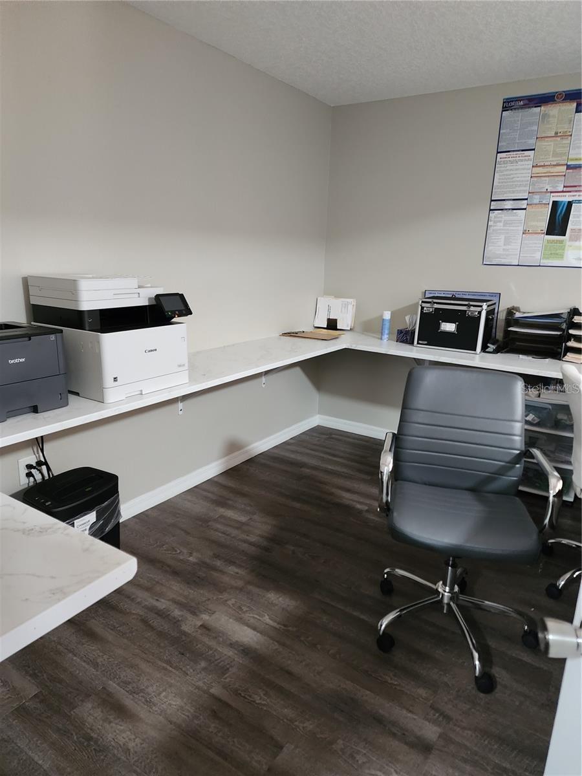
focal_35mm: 23
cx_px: 291
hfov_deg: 58.9
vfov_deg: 73.9
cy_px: 388
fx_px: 516
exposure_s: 1/40
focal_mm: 6.4
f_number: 1.8
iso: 640
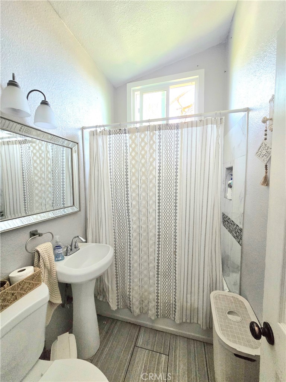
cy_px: 191
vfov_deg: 106.2
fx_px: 143
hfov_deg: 89.9
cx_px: 143
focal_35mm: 13
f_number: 2.2
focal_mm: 2.2
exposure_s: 1/60.2
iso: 320
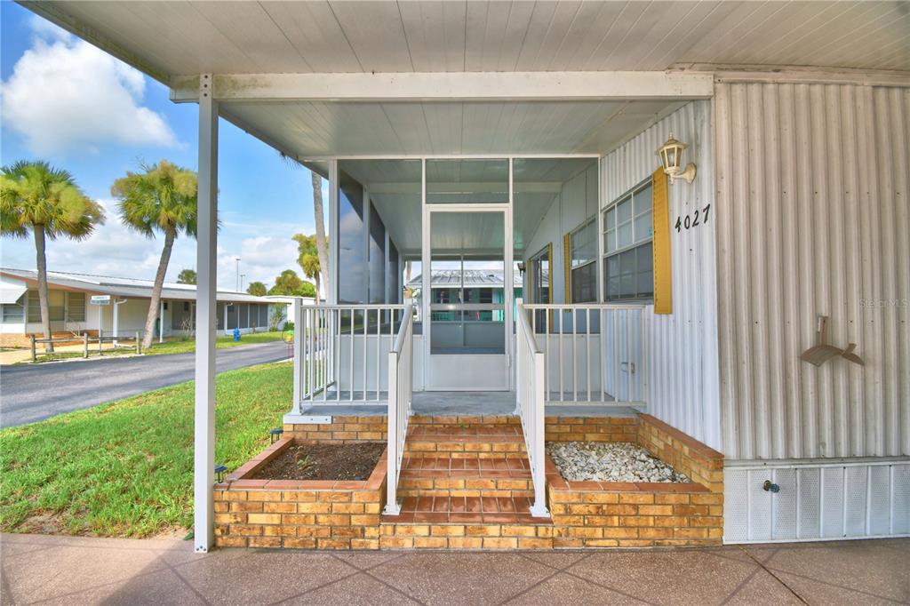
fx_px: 379
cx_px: 455
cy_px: 303
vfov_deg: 77.3
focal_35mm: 15
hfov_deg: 100.4
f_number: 6.3
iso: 100
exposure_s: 1/250
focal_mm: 10
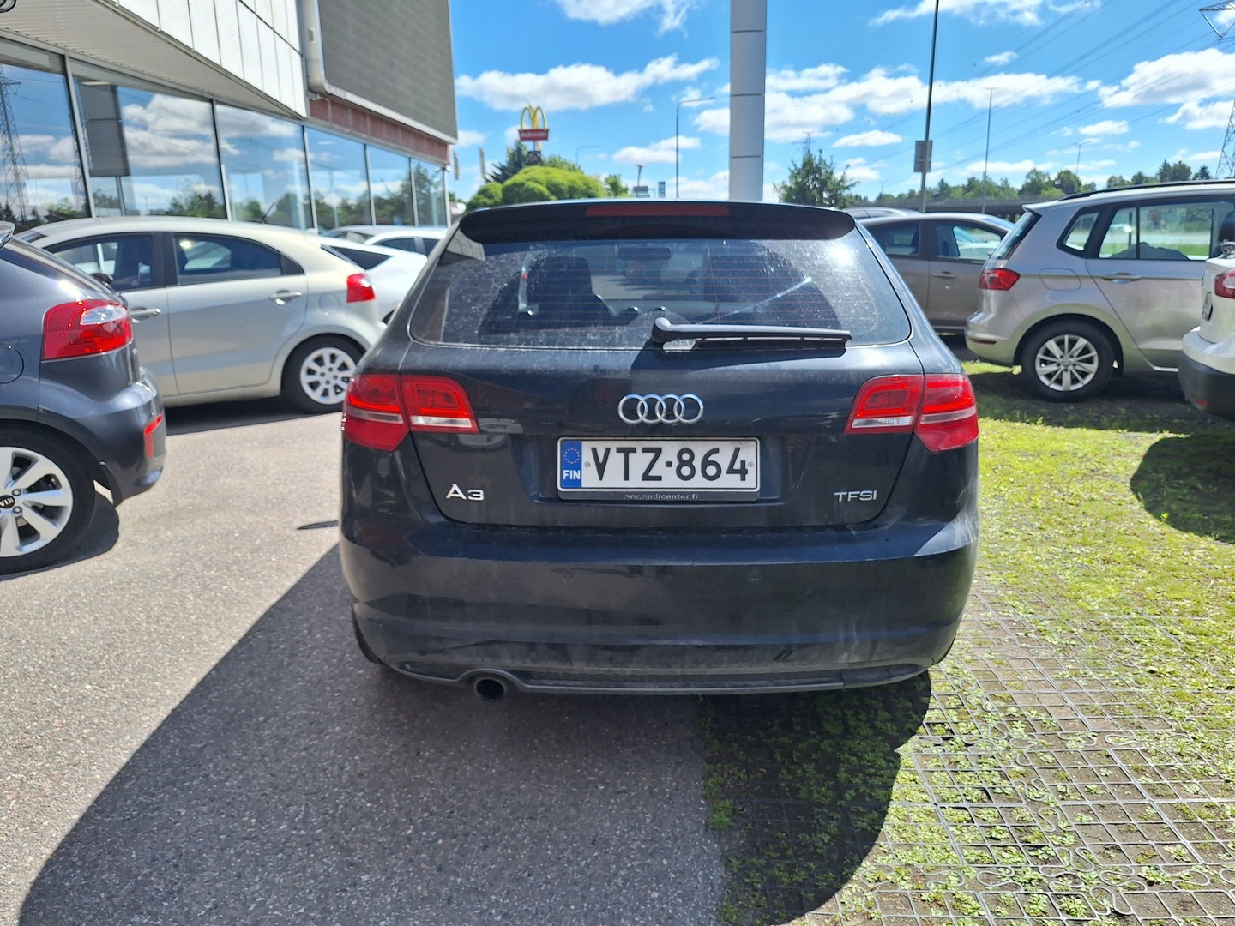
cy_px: 463
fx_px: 821
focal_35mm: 23
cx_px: 618
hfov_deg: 73.9
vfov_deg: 58.9
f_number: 1.8
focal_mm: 5.54
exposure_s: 1/2336
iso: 40
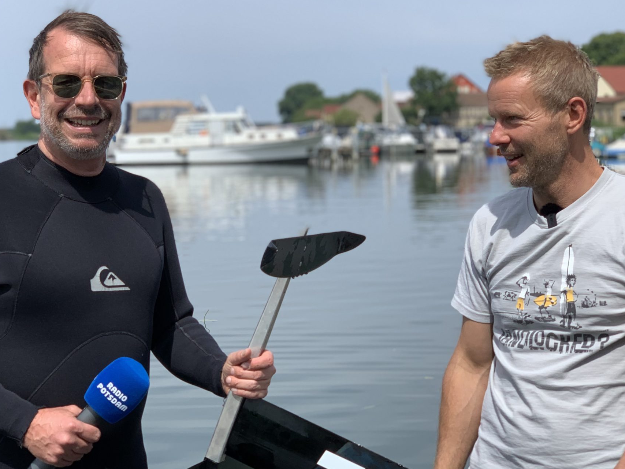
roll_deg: +0.4
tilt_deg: -1.4
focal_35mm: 78
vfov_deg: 18.9
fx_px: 1408
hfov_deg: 25.0
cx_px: 265
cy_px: 215
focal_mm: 6
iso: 16
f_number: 2.4
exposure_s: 1/1199
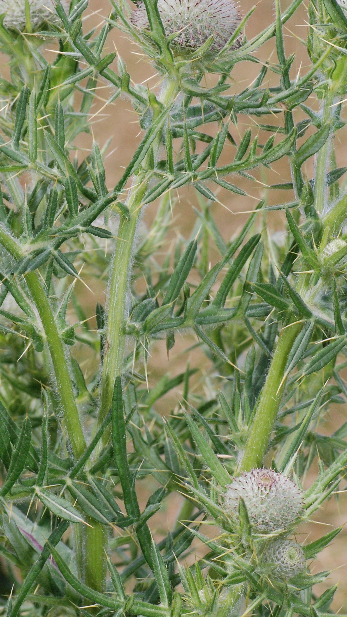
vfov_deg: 8.7
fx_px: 4053
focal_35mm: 248
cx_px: 74
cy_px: 240
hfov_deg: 4.9
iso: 400
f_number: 14
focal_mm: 105
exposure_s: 1/200
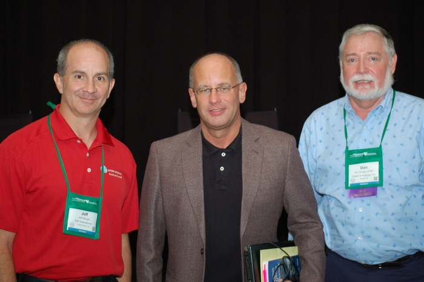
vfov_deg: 16.5
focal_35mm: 82
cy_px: 141
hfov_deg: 24.6
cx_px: 212
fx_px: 971
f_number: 4
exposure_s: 1/60
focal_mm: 55
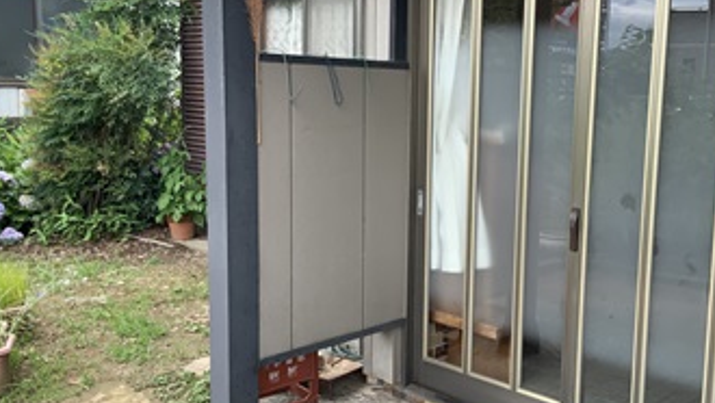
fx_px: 816
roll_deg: -1.9
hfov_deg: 46.8
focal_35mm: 43
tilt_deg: -8.5
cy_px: 198
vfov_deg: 27.8
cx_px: 455
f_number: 1.8
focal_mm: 3
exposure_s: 1/179
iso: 16
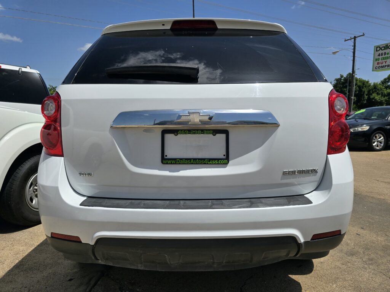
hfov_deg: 73.9
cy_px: 146
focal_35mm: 23
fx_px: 259
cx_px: 195
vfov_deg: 58.9
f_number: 1.7
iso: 12
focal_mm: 6.3
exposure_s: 1/1422
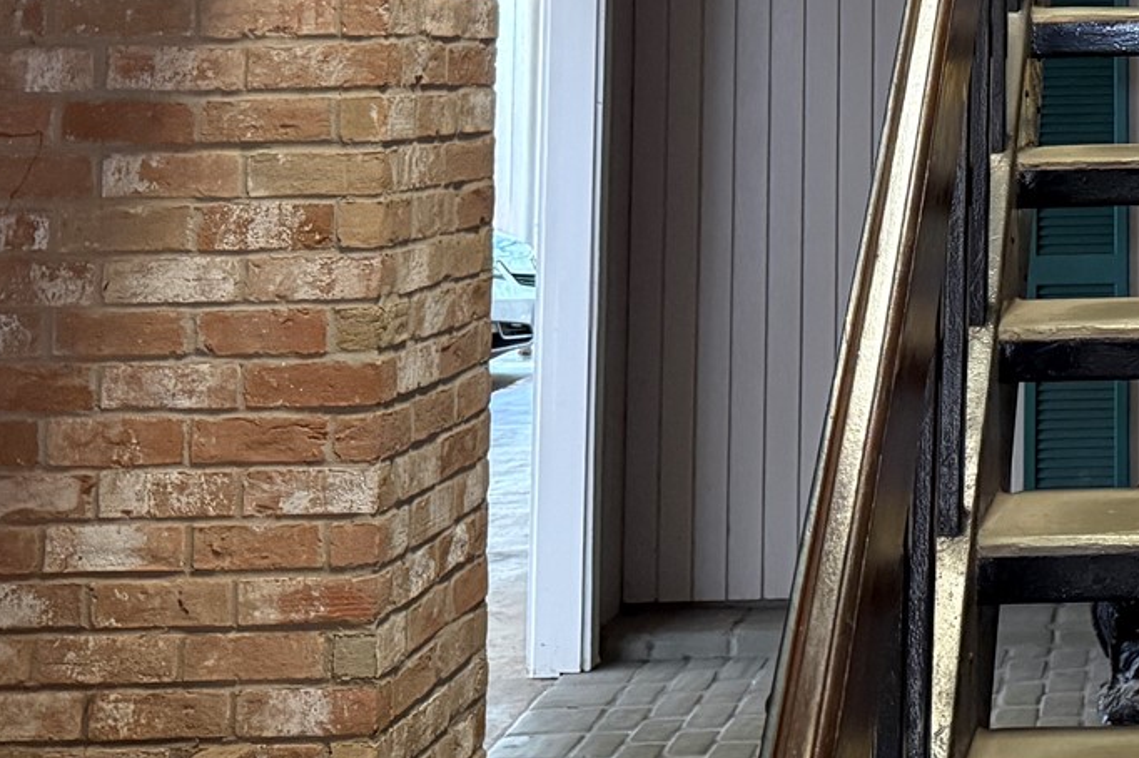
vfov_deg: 17.2
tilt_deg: +6.2
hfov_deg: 25.0
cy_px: -204
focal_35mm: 75
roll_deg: +1.6
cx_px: 1264
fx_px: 2372
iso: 640
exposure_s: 1/60
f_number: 1.78
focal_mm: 6.76
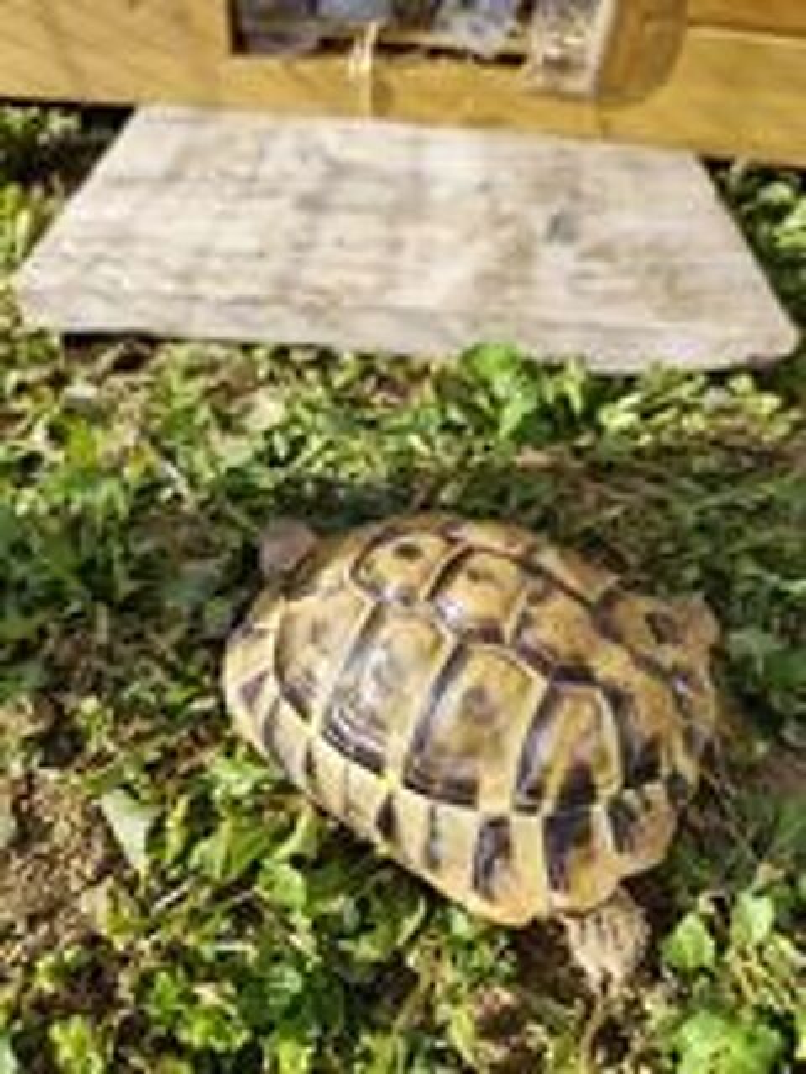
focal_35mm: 23
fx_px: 714
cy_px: 537
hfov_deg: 58.9
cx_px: 403
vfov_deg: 73.9
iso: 50
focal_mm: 6.14
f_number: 1.65
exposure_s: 1/568
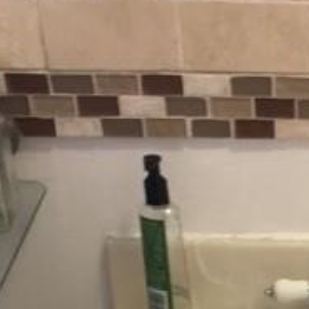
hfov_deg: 17.3
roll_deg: -1.1
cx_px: 384
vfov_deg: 16.0
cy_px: 524
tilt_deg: -35.3
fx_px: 959
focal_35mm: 95
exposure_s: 1/33
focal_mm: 3.3
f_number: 2.4
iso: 100
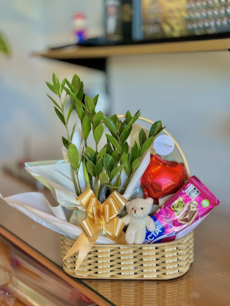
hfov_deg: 30.3
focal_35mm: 48
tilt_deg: -12.1
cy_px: 153
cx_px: 115
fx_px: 425
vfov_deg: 39.7
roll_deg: +0.4
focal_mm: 6.86
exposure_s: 1/243
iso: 80
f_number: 1.78
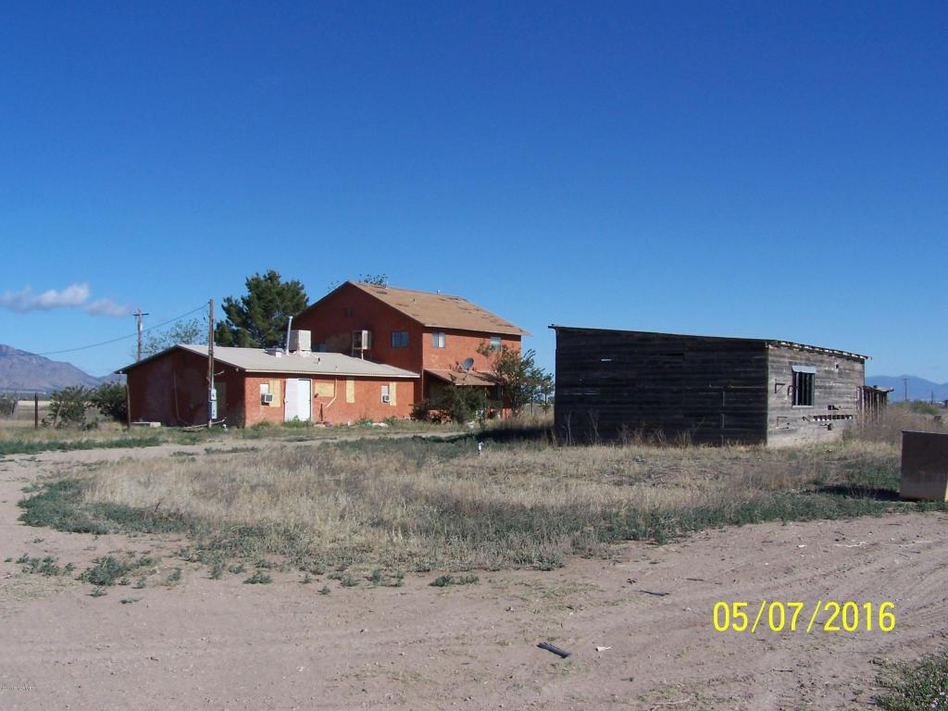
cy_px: 356
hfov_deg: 49.0
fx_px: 1041
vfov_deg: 37.7
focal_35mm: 38
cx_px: 474
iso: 80
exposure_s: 1/500
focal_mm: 6.3
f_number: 5.6
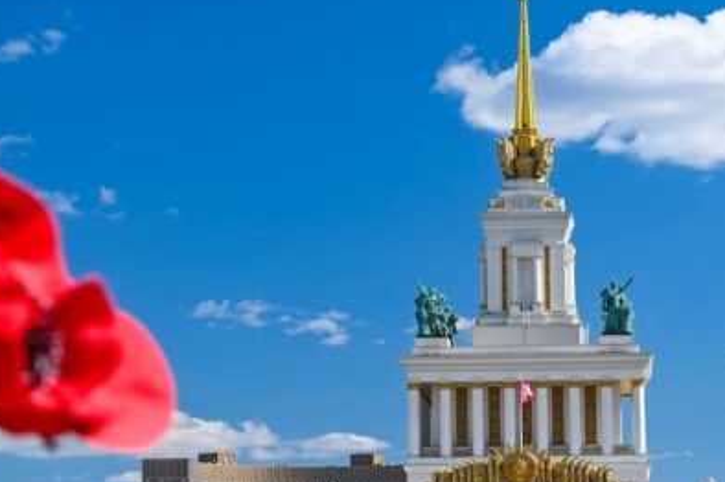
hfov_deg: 12.2
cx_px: 418
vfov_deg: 8.1
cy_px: 370
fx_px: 3401
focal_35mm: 169
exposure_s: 1/320
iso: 100
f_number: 4
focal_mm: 90
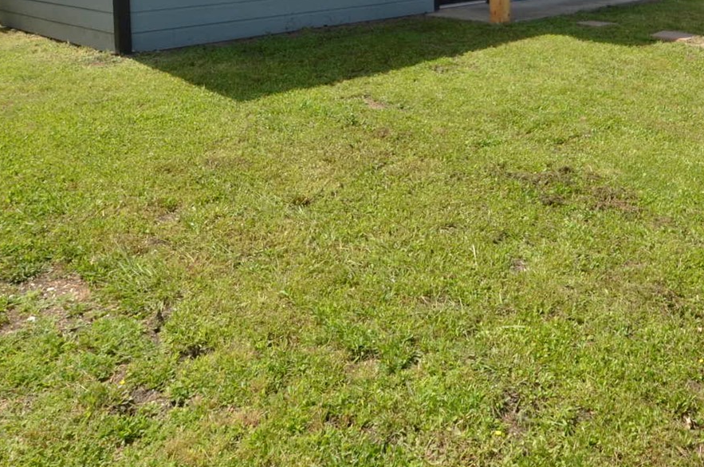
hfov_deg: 50.9
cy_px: -40
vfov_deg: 31.9
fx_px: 722
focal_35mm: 37
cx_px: 476
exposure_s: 1/250
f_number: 8
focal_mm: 10
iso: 100
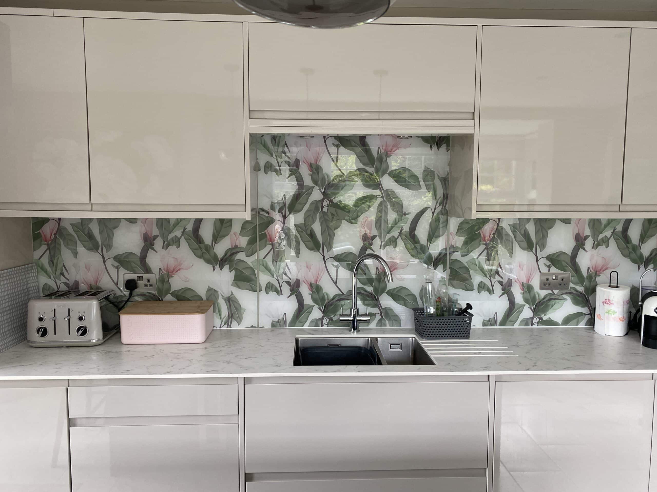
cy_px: 246
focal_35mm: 26
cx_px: 328
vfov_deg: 53.1
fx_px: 493
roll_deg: -0.7
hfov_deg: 67.3
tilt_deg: -6.3
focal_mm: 4.25
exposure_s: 1/121
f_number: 1.8
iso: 125
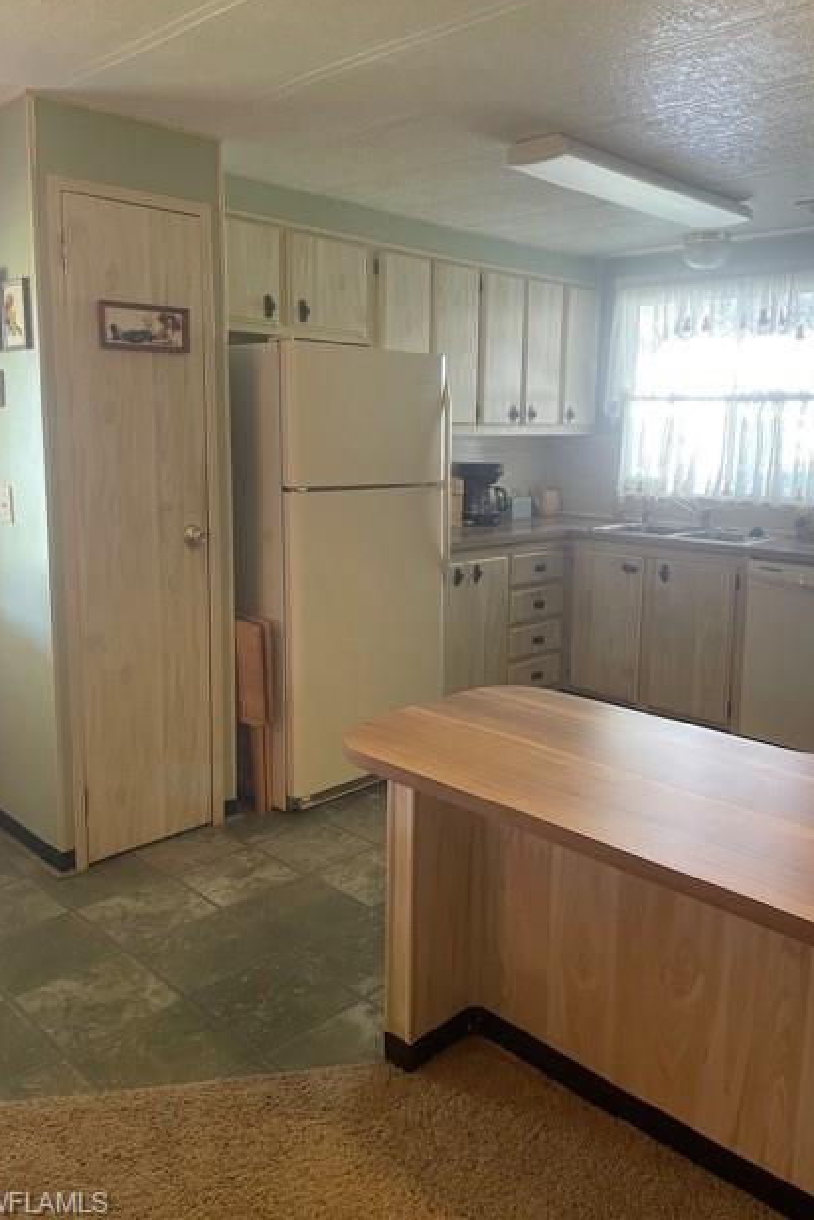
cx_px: 437
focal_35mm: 28
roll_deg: +0.0
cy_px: 590
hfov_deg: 46.4
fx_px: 950
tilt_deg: -9.6
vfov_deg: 65.5
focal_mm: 4.2
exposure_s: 1/60
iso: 125
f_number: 1.6
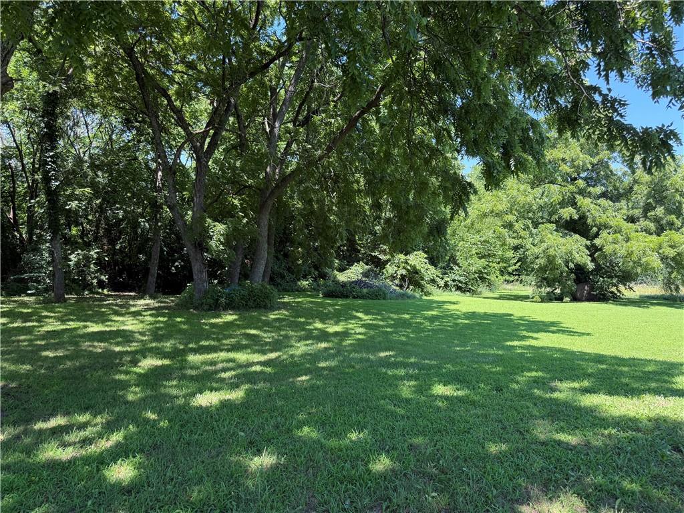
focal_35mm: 24
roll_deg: -1.8
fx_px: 474
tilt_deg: -3.7
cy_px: 256
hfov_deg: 71.6
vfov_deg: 56.8
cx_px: 342
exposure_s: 1/517
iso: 100
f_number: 1.78
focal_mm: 6.76
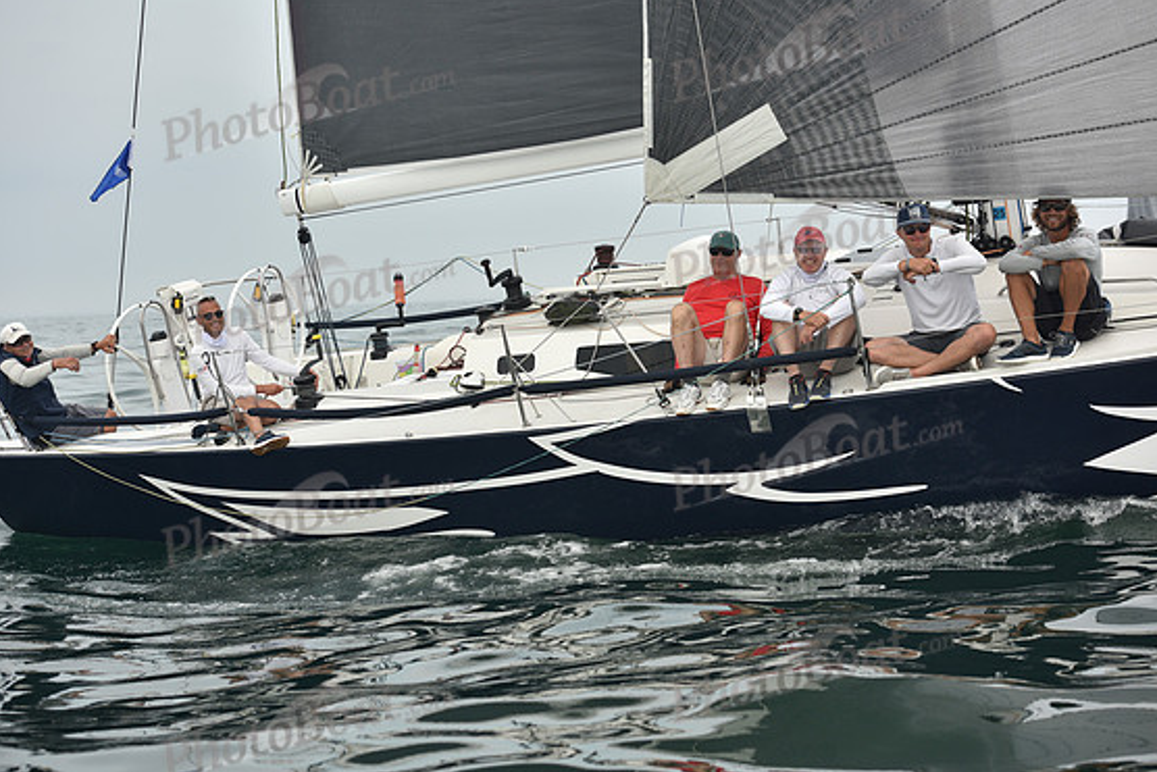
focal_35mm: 73
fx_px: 2347
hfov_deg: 27.7
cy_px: 378
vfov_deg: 18.7
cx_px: 564
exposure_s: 1/640
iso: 250
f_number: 5
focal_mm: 70
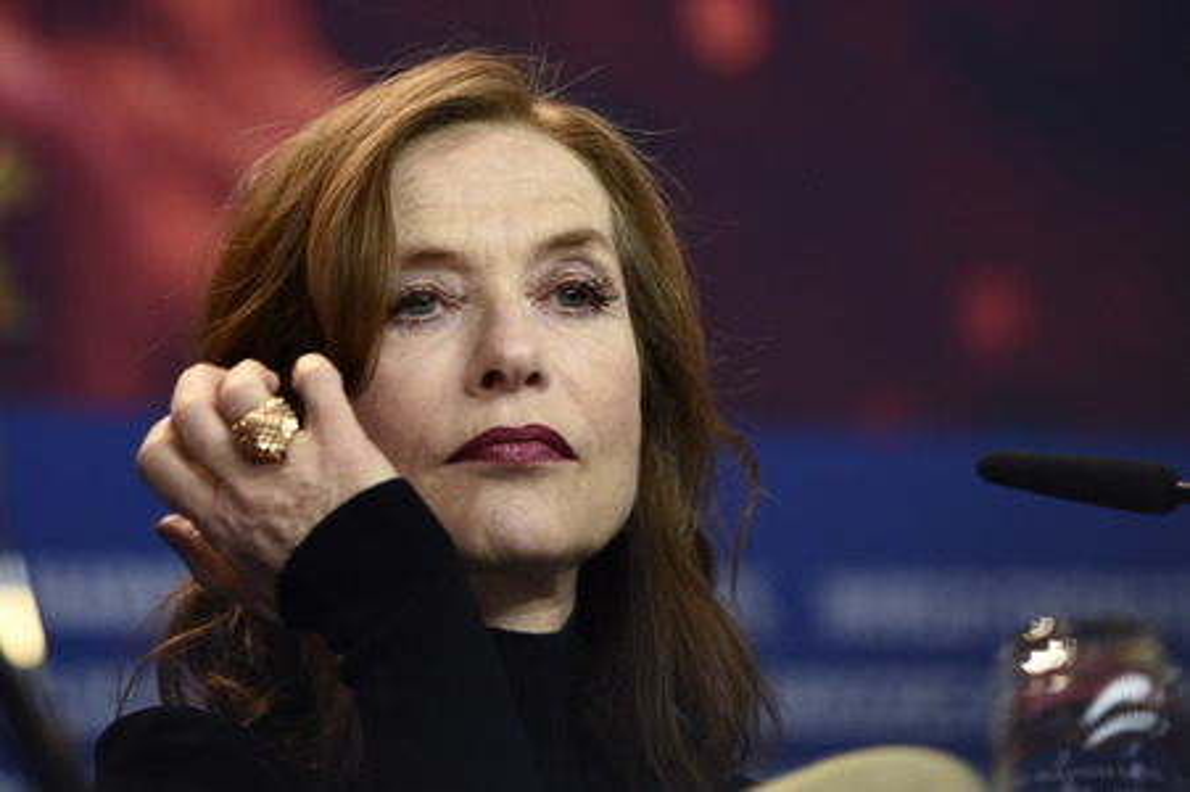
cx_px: 595
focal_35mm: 270
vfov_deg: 5.1
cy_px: 396
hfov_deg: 7.6
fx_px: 8918
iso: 640
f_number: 3.2
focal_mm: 180
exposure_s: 1/400
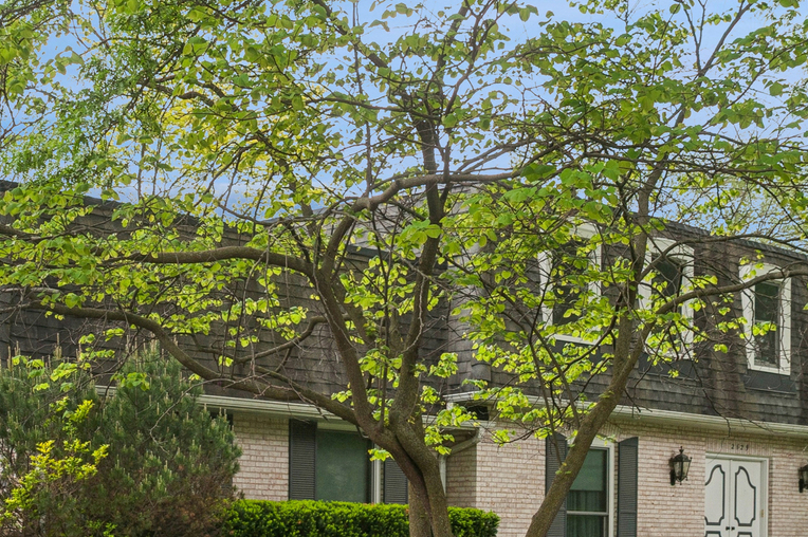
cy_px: 305
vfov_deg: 20.0
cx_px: 316
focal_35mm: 68
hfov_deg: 29.6
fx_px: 1525
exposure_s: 1/400
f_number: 8
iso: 400
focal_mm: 32
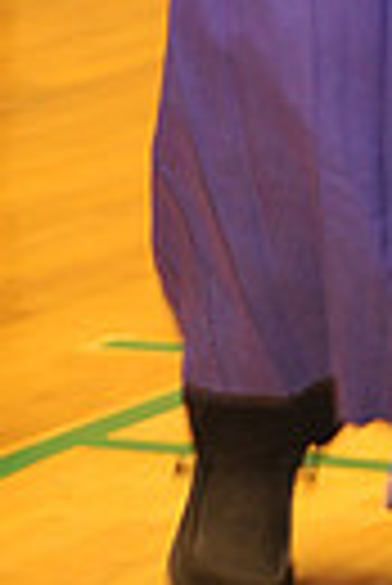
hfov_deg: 2.9
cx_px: 689
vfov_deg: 4.3
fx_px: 7607
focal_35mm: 467
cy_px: -648
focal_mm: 105
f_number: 5.6
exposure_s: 1/60
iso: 1250
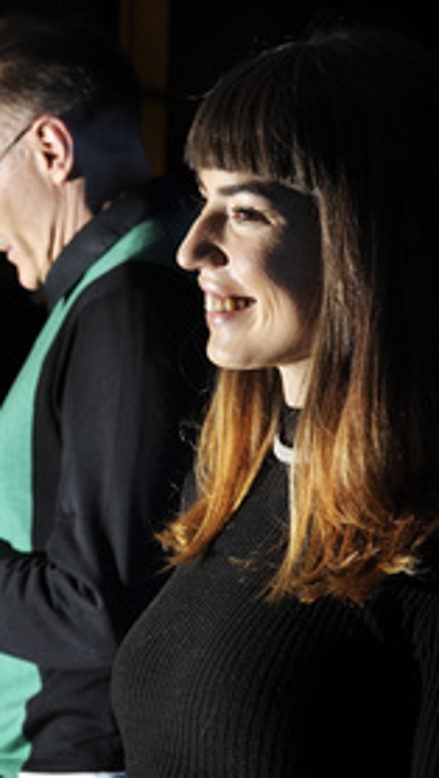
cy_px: 372
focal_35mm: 178
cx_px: -55
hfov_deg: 6.8
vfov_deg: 12.1
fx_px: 3672
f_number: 13
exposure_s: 1/125
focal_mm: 105
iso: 200
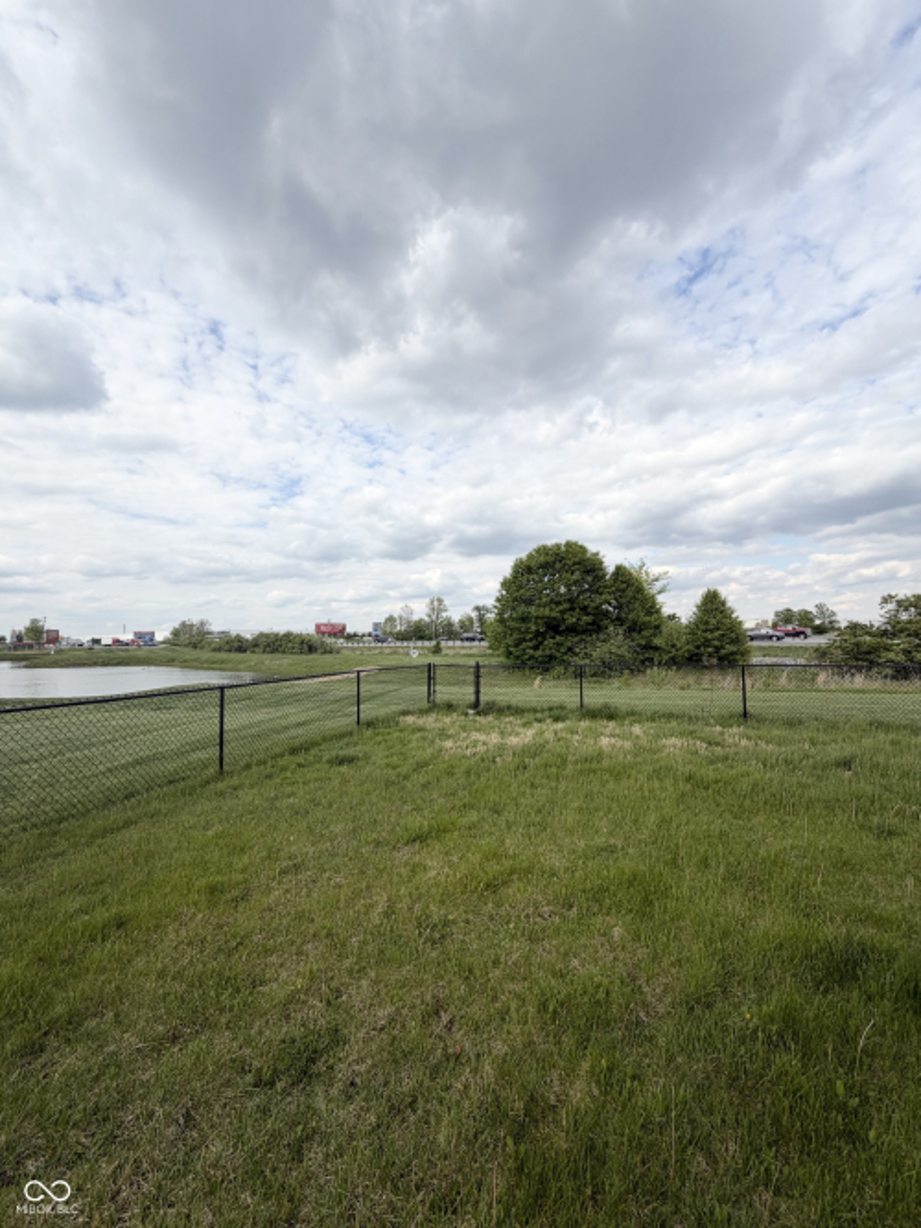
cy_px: 614
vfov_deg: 102.1
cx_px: 460
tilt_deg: +3.6
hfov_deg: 85.7
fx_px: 497
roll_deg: +0.6
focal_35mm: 14
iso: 20
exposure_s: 1/841
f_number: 2.2
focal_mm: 2.22
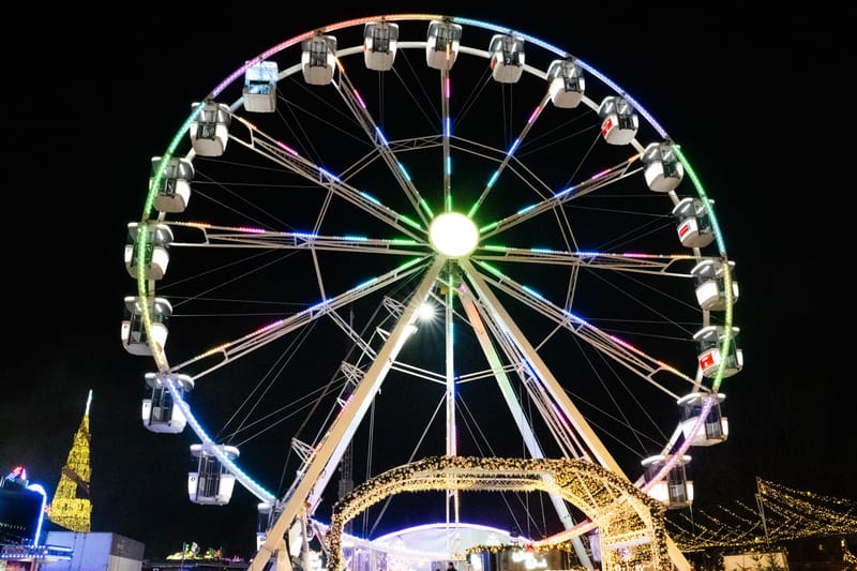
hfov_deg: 65.5
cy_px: 286
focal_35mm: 28
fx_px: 666
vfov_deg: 46.4
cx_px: 428
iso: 12800
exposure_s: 1/160
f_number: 11
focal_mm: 28
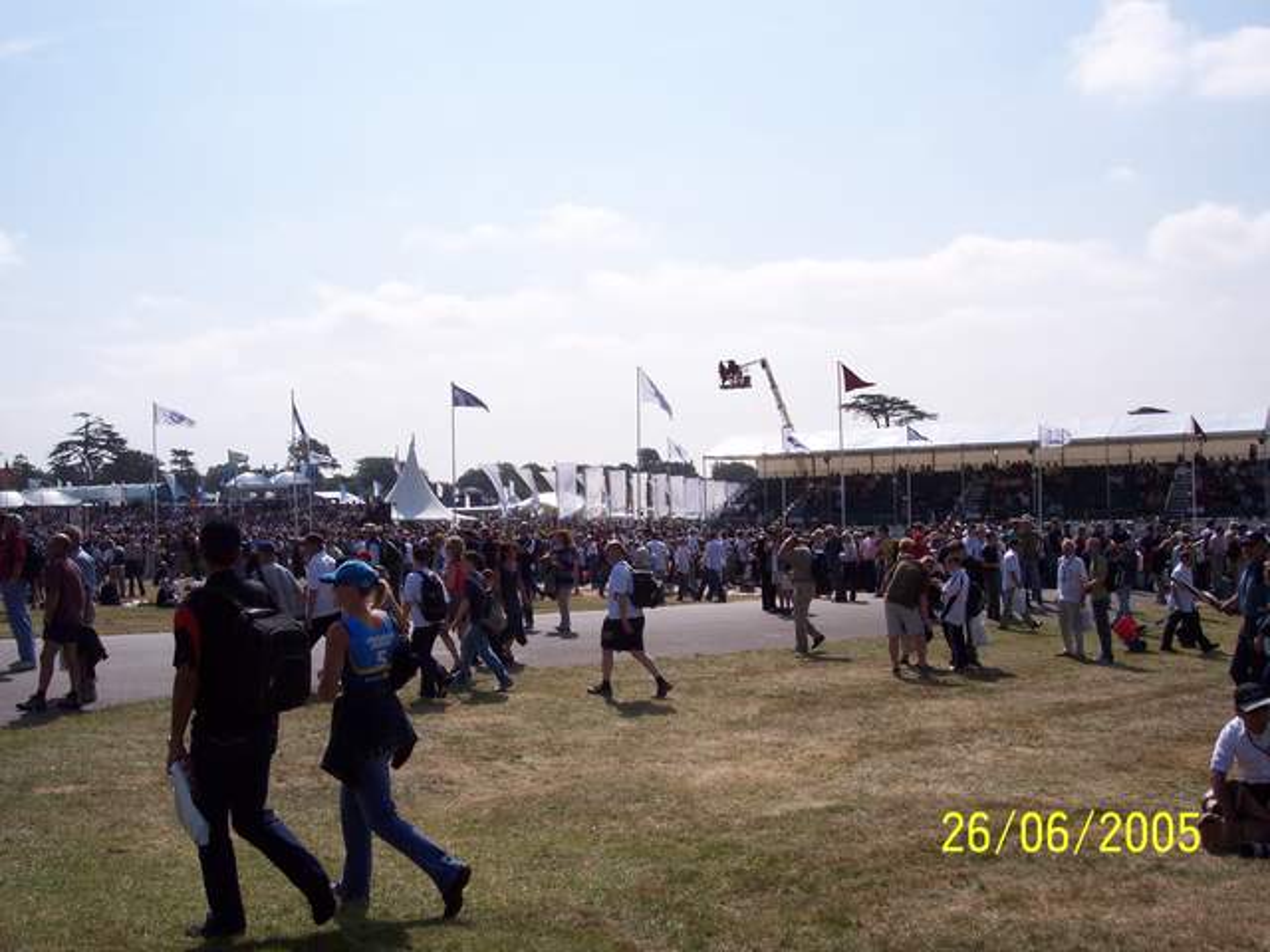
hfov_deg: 49.0
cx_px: 635
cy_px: 476
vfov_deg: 37.7
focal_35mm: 38
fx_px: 1394
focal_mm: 8
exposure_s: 1/1000
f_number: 4.8
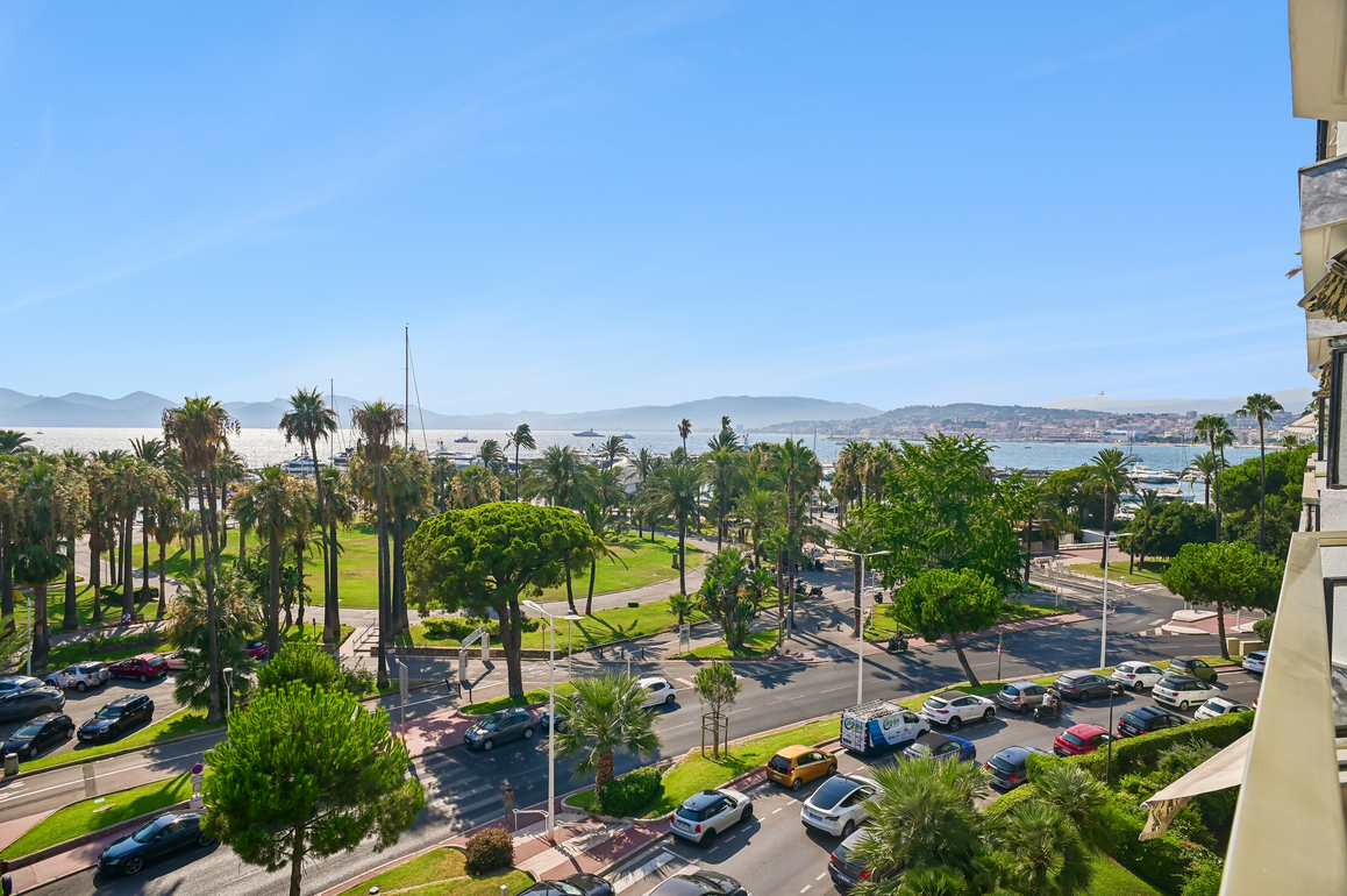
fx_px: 748
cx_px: 674
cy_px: 448
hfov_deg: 84.0
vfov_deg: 61.8
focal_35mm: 20
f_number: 11
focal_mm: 20
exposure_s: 1/320
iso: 100
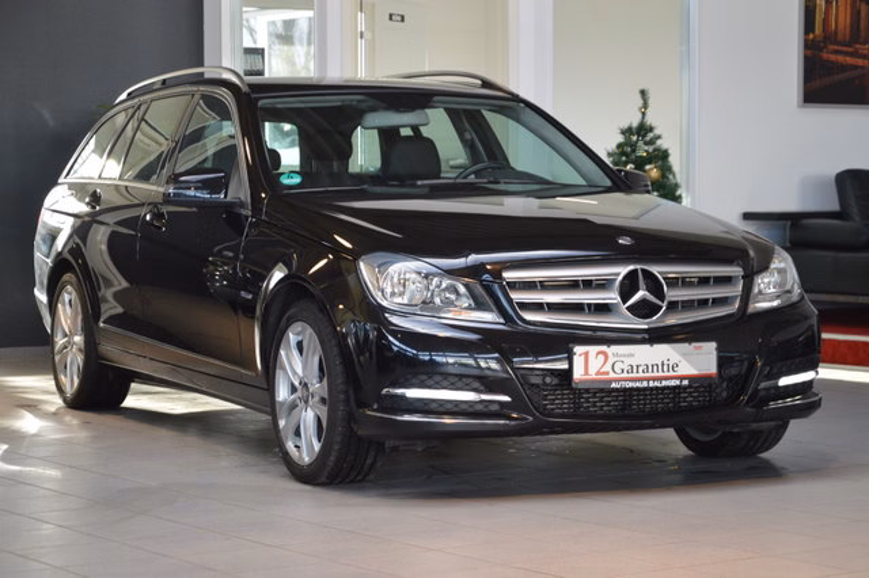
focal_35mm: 93
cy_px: 289
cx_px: 434
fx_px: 2244
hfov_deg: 21.9
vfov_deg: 14.7
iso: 560
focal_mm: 62
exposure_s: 1/60
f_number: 5.3
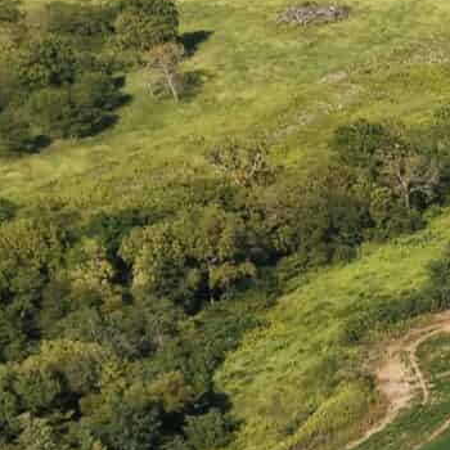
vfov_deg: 11.2
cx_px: 1295
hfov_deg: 9.3
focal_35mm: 155
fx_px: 2280
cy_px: 433
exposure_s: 1/320
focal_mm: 8.67
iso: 110
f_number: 1.8
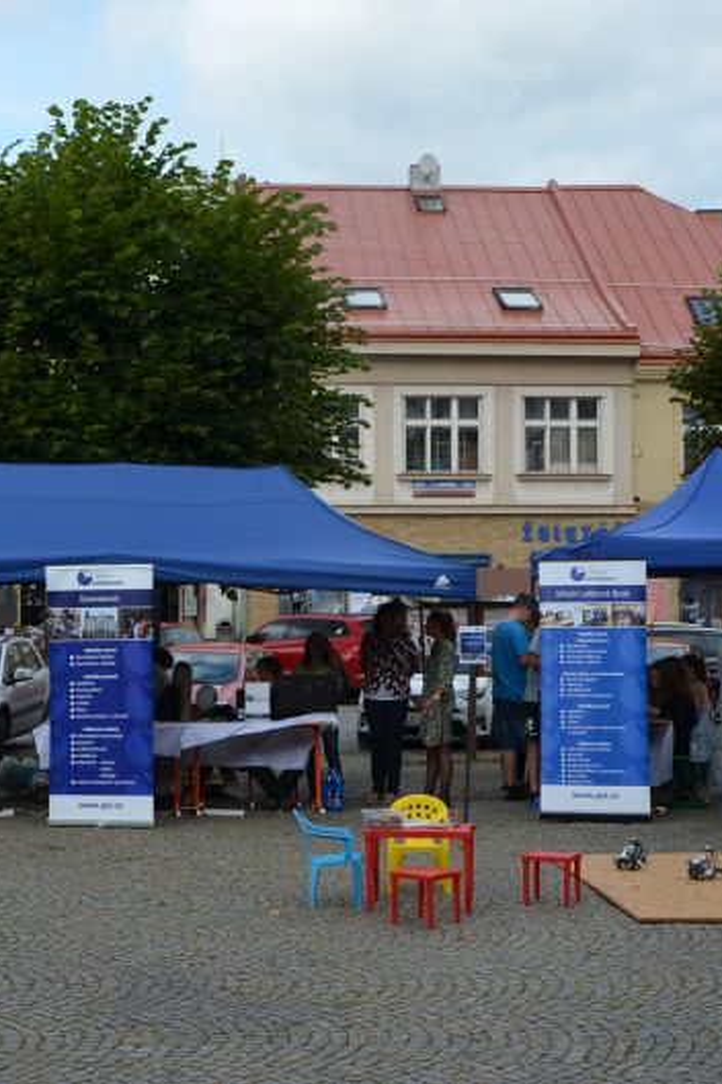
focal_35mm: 57
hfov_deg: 23.8
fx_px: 1707
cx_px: 246
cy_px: 542
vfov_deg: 35.2
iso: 140
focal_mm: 25
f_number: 8
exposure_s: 1/250
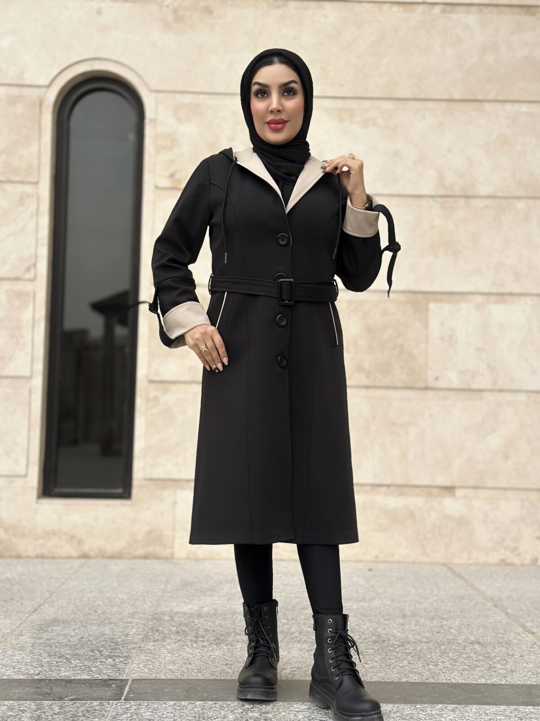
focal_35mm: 48
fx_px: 998
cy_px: 360
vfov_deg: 39.7
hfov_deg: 30.3
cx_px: 270
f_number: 1.78
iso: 80
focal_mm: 6.86
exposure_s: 1/484
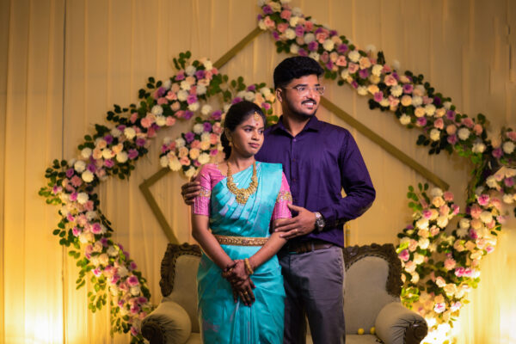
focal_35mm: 50
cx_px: 258
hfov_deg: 39.6
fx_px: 717
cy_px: 172
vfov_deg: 27.0
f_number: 2.2
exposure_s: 1/125
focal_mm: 50
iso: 160
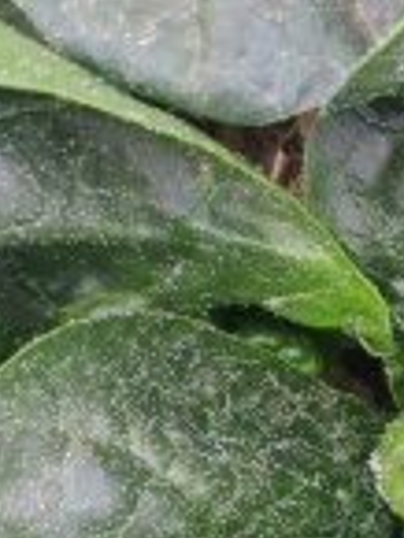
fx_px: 3092
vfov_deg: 9.9
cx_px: 689
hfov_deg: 7.3
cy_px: 221
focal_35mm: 199
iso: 50
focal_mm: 5.52
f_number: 1.95
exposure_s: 1/190
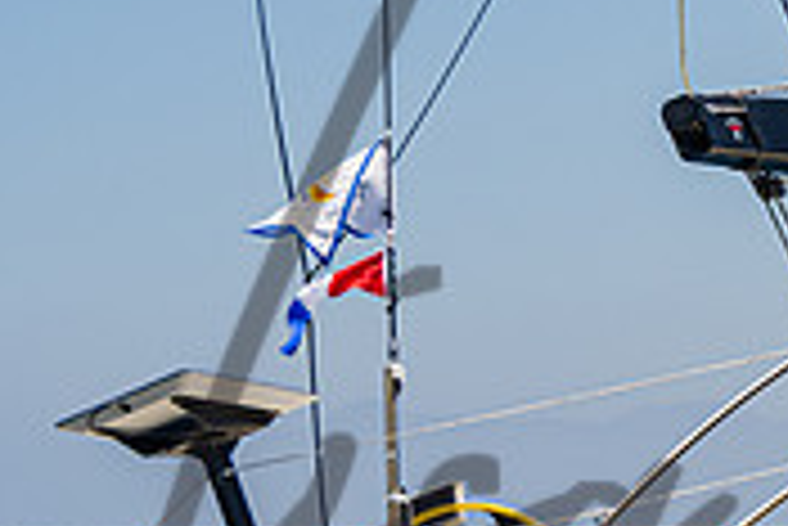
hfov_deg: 7.1
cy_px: 407
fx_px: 6200
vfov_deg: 4.9
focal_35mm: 283
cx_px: 1482
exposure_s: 1/2000
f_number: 8
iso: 500
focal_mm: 66
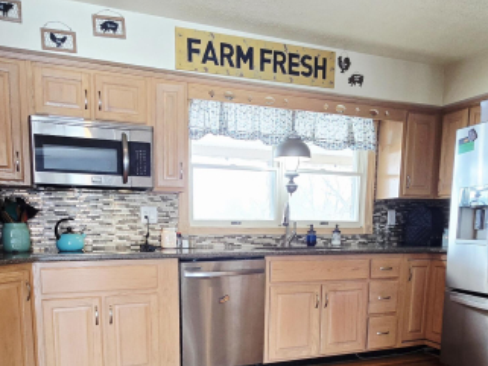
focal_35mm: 27
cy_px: 293
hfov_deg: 65.2
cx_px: 229
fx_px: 381
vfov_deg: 48.5
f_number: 2.2
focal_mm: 2.2
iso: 250
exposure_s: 1/60.2
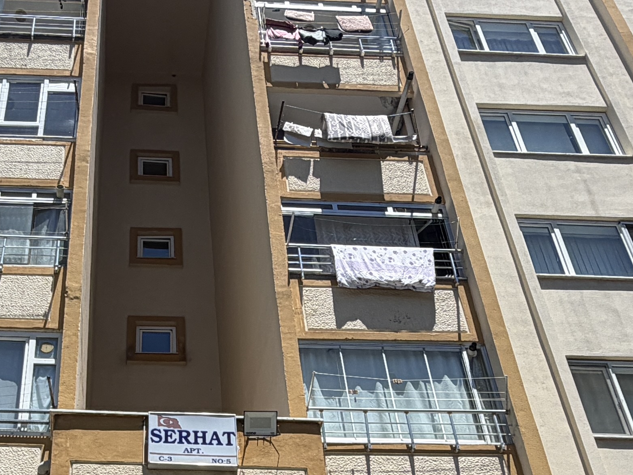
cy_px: 400
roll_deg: +0.5
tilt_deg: +35.9
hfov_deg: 36.7
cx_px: 166
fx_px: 933
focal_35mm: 51
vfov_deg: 27.8
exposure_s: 1/1087
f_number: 2.2
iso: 20
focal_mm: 2.22
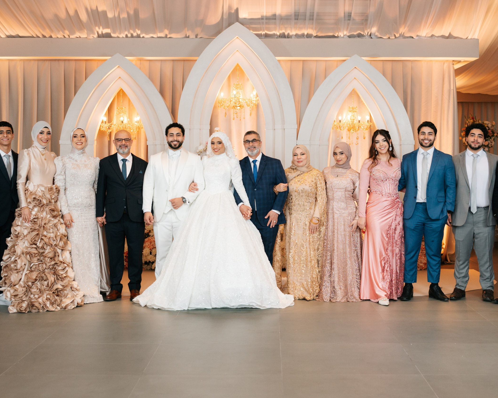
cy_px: 203
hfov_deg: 34.7
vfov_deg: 28.1
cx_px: 267
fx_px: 796
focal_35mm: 54
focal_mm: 35
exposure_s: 1/200
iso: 400
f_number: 2.8
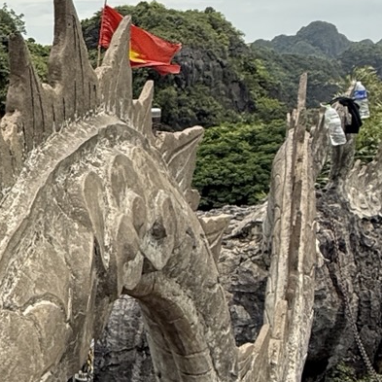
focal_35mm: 63
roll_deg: +0.0
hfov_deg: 20.2
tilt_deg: -4.6
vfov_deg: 27.3
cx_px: -295
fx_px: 787
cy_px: 160
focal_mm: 2.22
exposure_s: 1/2024
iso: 50
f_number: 2.2
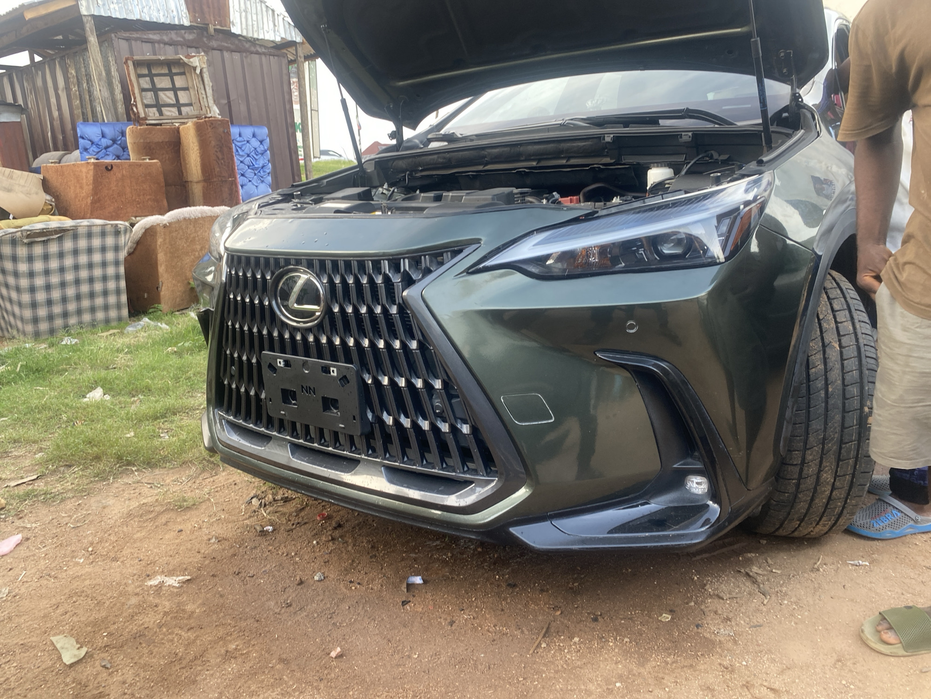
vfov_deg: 53.1
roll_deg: +4.0
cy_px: 350
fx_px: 699
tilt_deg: -12.1
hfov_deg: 67.3
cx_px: 466
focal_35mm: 26
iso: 100
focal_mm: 4.25
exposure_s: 1/100
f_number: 1.8
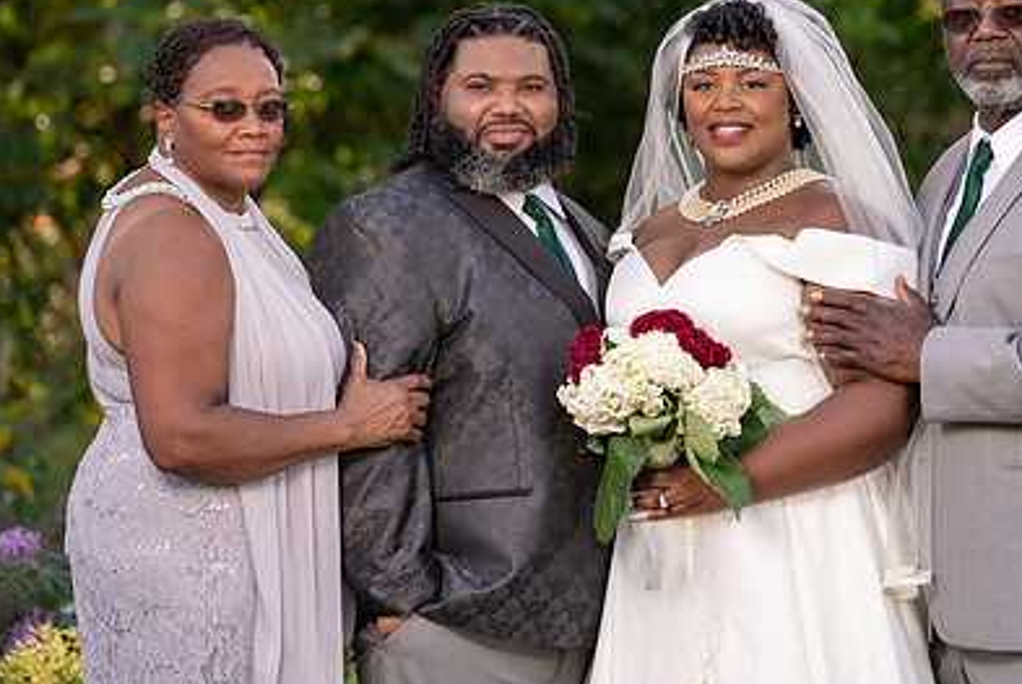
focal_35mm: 301
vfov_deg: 4.6
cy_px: 246
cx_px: 645
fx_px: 8554
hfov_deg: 6.8
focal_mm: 198
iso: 125
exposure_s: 1/250
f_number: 4
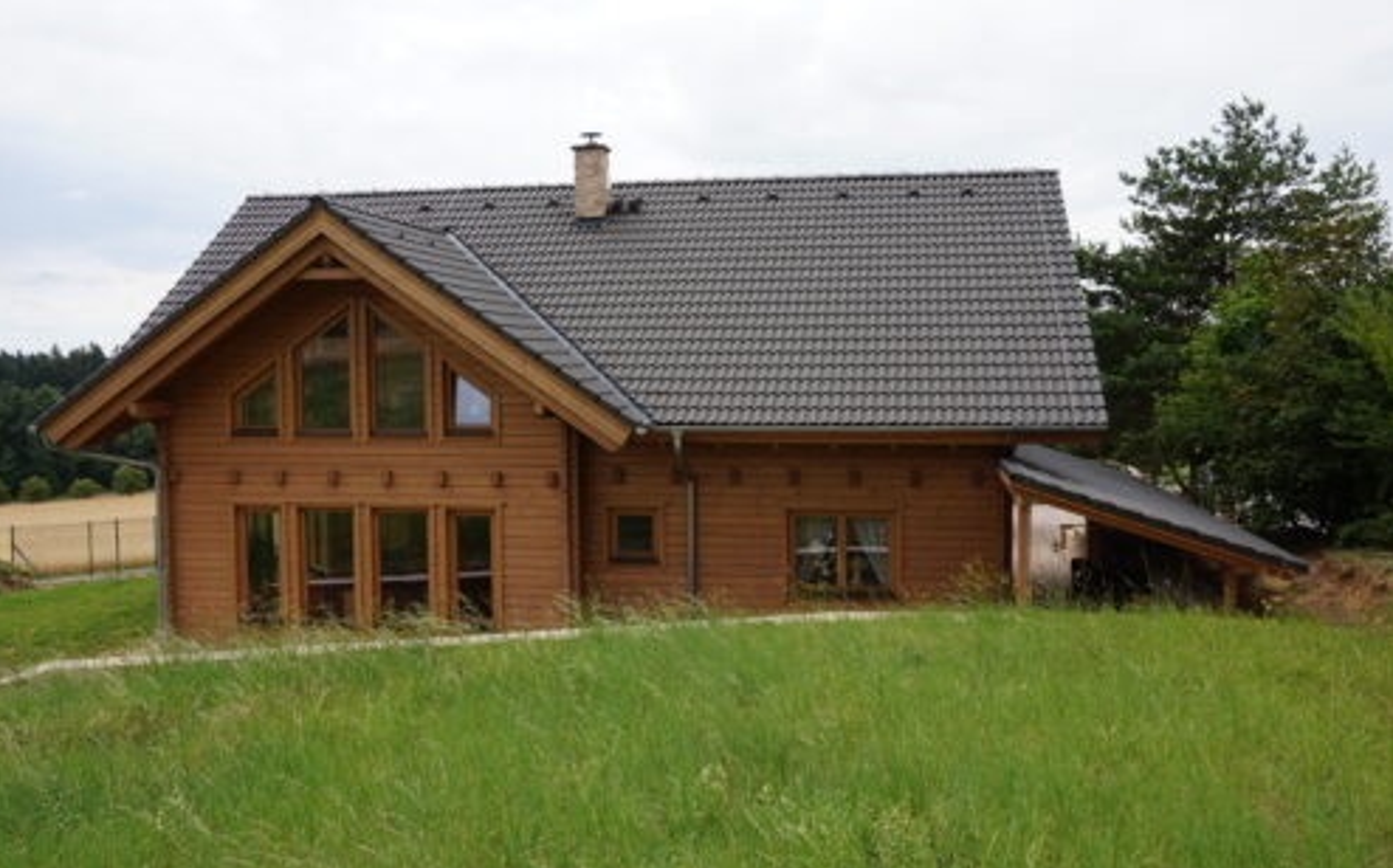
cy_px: 444
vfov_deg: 38.8
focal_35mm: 33
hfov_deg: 58.9
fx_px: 1234
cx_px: 694
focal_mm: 21
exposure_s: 1/80
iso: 100
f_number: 11
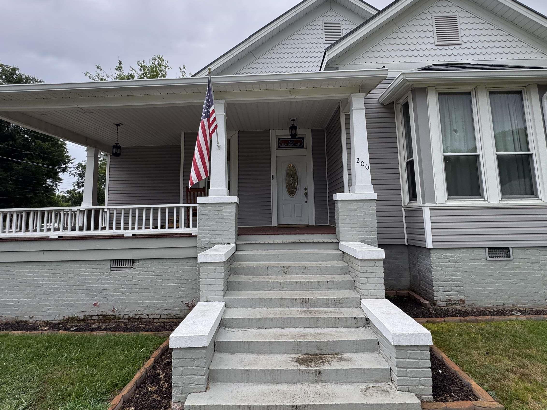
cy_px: 172
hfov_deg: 84.7
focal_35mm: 19
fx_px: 300
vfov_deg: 68.2
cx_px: 271
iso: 40
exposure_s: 1/106
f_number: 2.2
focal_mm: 2.22
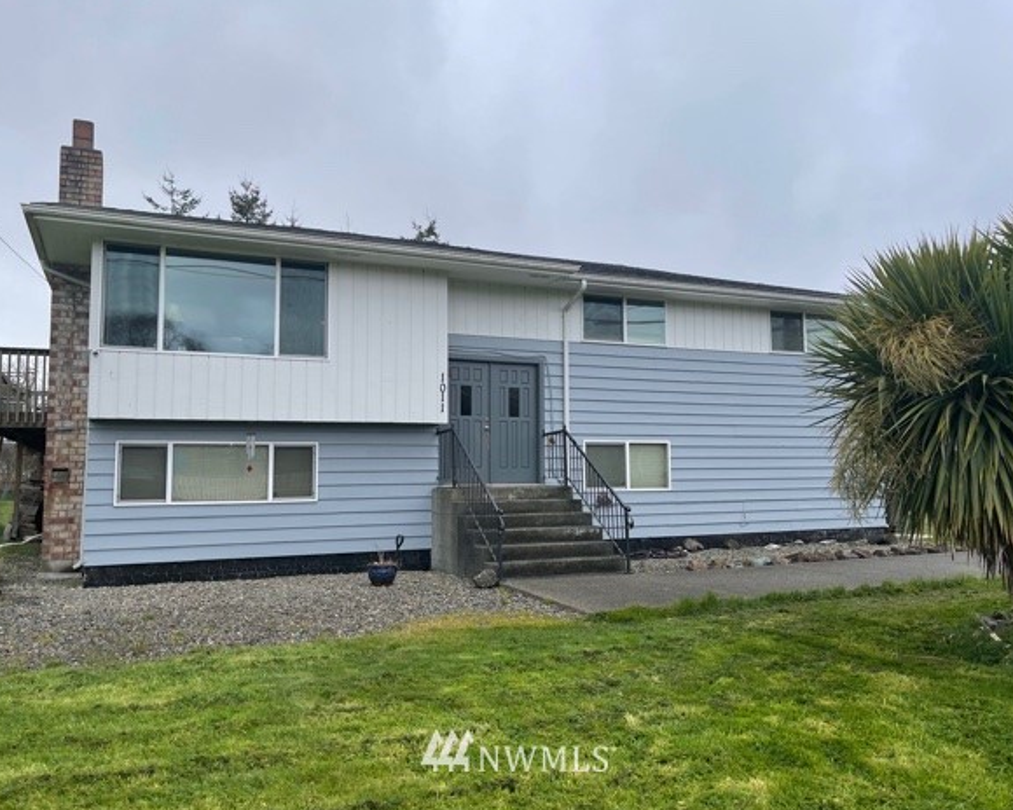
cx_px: 519
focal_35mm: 28
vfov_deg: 51.5
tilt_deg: +5.7
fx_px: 839
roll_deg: +0.5
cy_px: 398
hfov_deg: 62.2
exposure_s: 1/1715
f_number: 1.6
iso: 32
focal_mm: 5.1
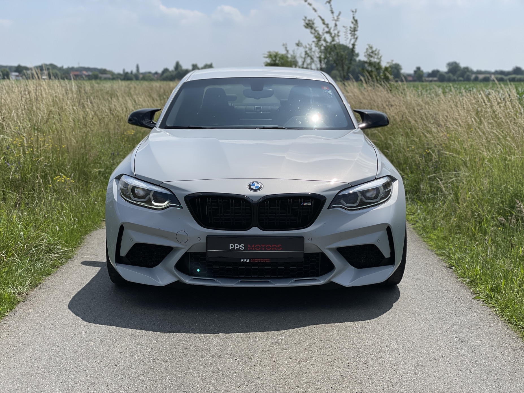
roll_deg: -0.5
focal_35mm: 52
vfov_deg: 28.0
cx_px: 262
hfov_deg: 36.8
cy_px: 196
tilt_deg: -7.9
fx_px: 787
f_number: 2
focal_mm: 6
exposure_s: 1/4348
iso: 25
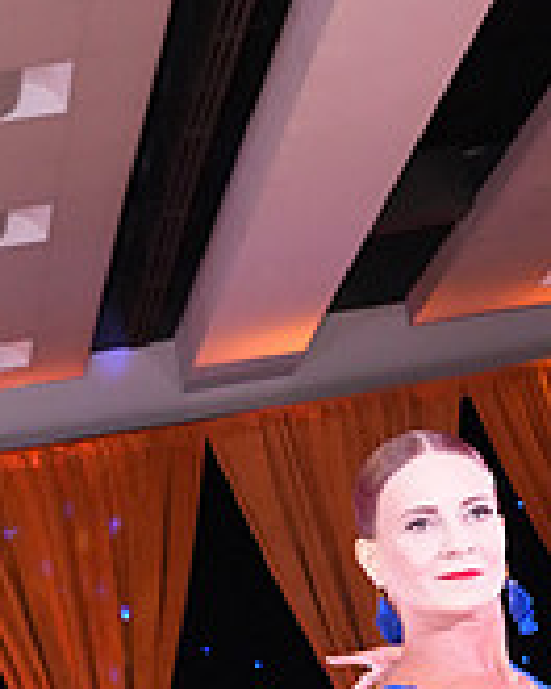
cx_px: 190
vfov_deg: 13.4
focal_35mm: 135
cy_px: 1069
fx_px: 2752
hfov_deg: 11.4
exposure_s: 1/250
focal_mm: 41
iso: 8000
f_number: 6.3
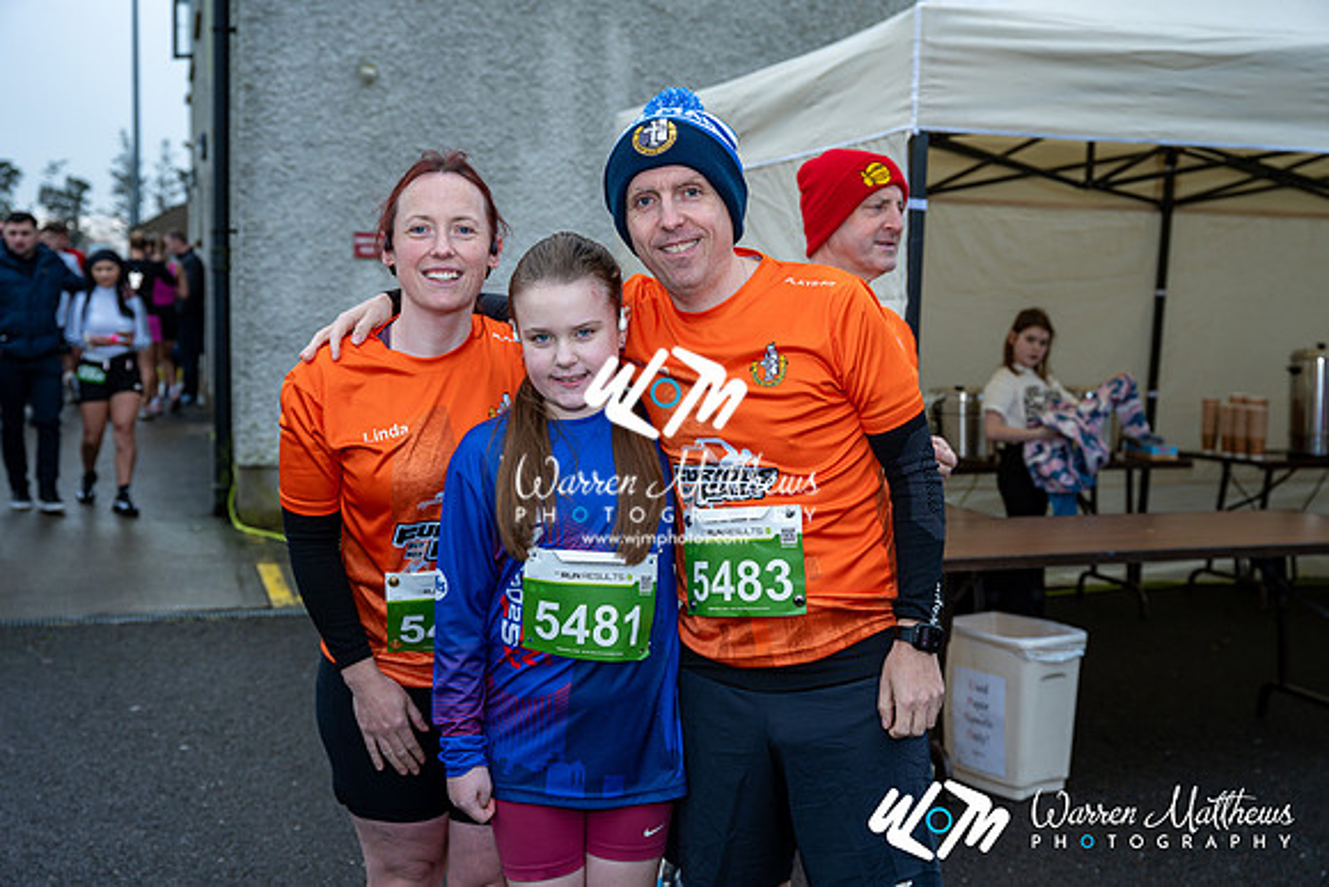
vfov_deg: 31.9
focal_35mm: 42
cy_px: 444
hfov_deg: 46.4
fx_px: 1551
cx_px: 664
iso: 100
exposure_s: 1/200
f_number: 4
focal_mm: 42
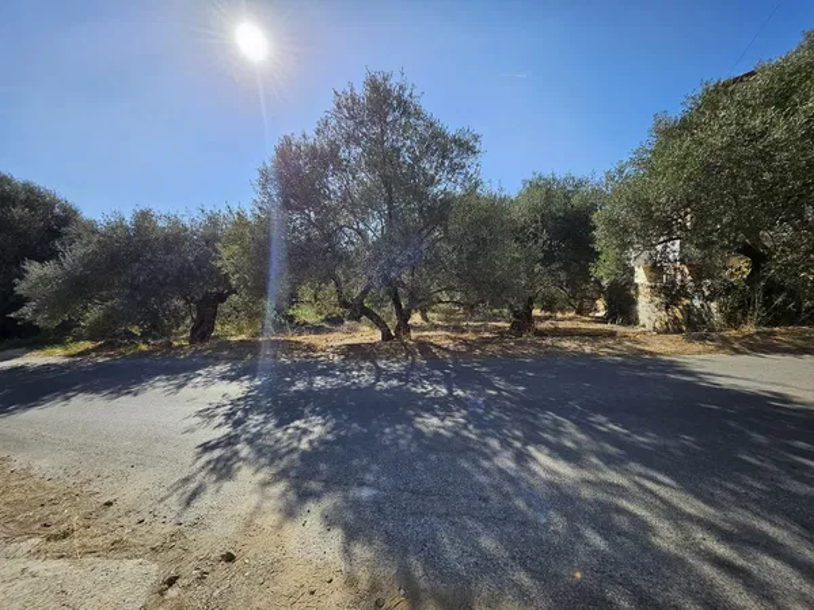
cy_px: 305
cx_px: 407
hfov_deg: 106.2
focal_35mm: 13
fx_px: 306
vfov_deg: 89.9
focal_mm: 1.74
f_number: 2.2
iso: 32
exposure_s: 1/1222
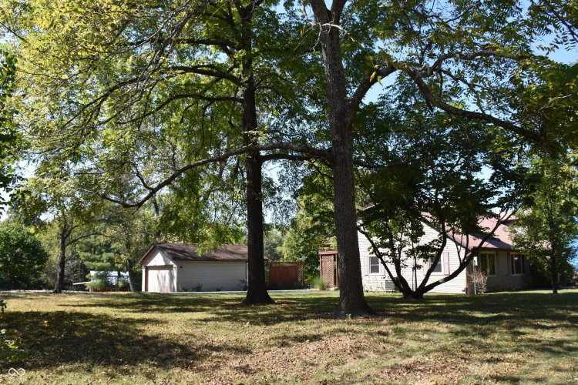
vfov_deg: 47.9
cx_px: 289
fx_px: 433
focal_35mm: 27
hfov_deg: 67.4
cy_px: 192
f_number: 8
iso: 500
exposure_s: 1/500
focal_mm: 18
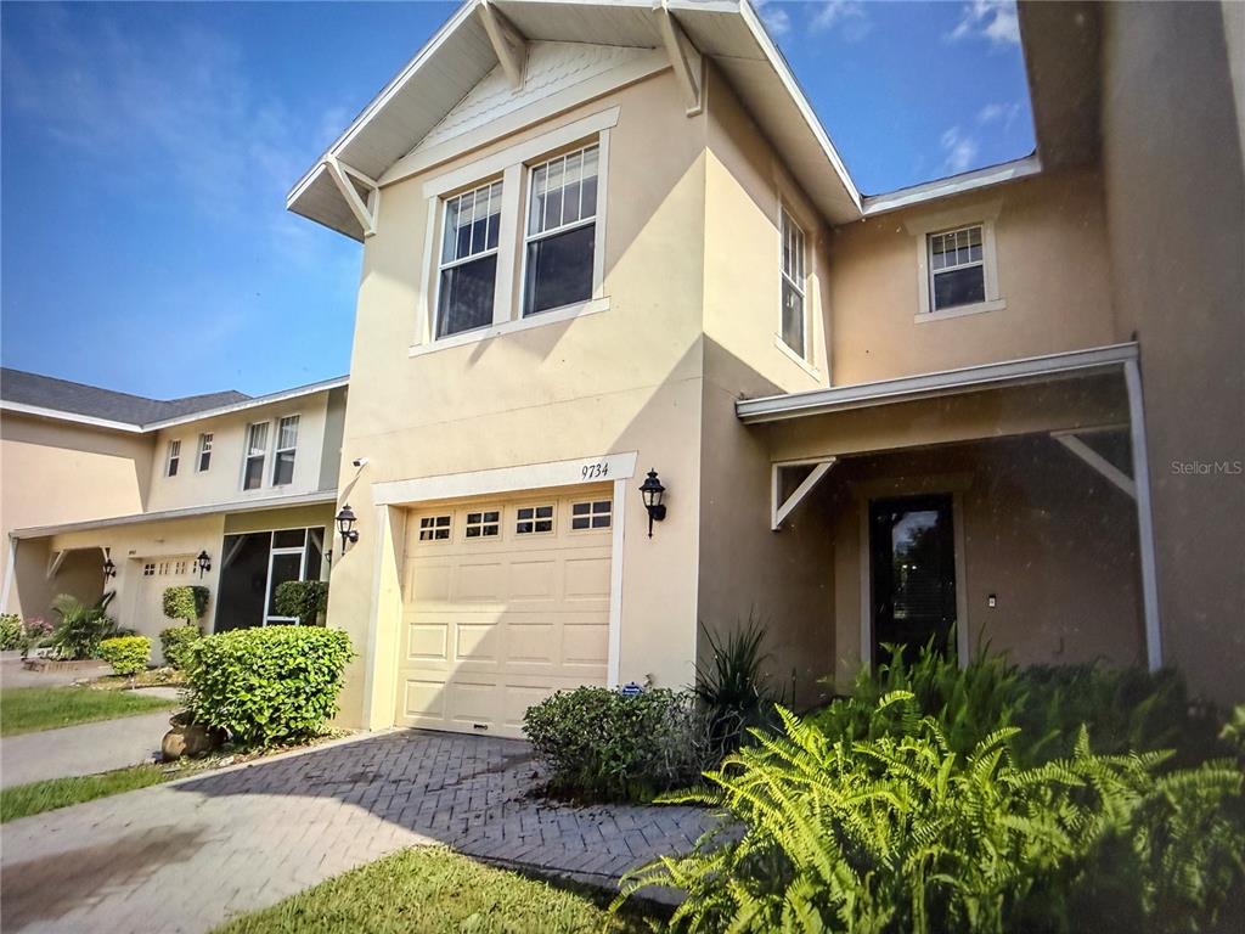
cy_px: 467
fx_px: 863
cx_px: 622
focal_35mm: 24
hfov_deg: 71.6
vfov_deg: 56.8
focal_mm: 2.22
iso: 250
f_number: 2.2
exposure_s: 1/60
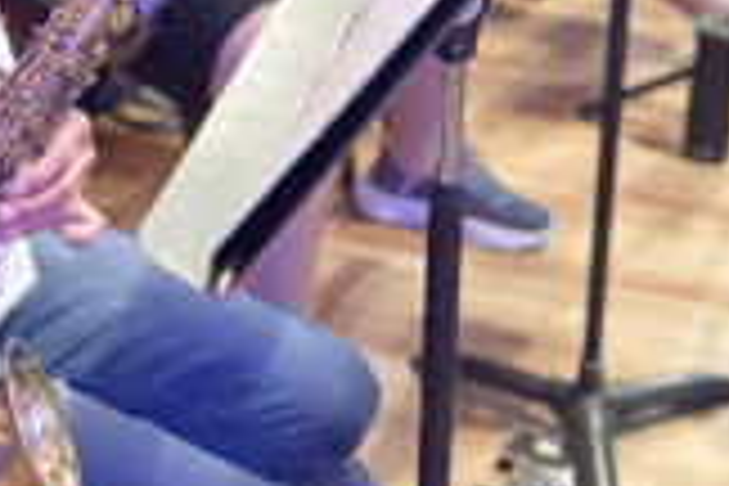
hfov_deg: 26.2
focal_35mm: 77
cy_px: -122
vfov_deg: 16.8
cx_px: 241
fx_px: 1559
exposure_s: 1/30
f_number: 1.8
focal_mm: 6.9
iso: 1250
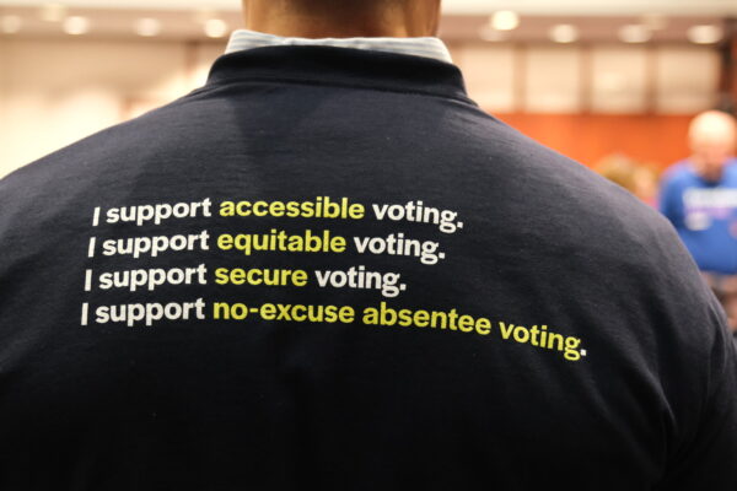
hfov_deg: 41.9
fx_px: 962
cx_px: 368
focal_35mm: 47
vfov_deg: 28.6
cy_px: 246
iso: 3200
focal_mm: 31.1
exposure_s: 1/58
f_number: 2.8
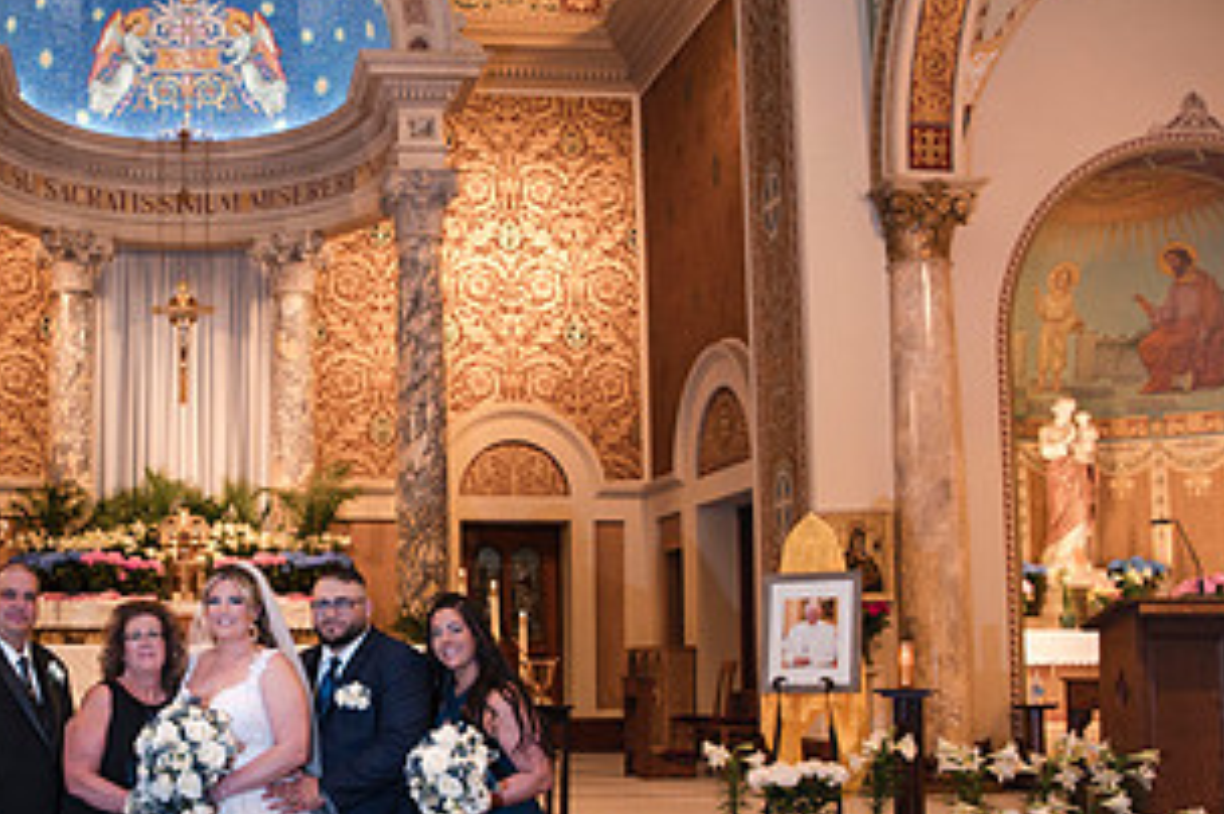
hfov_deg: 40.9
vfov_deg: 29.0
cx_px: 238
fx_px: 1562
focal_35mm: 46
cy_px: 524
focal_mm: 24
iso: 800
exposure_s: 1/60
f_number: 3.2
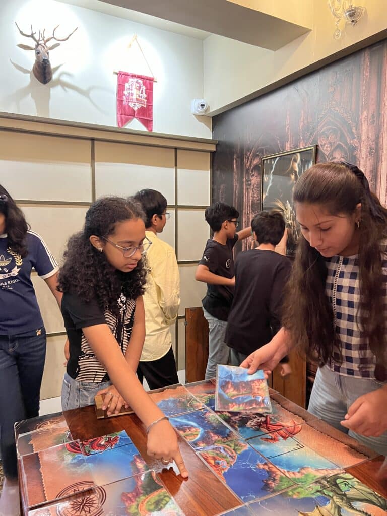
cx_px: 194
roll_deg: -0.1
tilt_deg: -4.4
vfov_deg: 67.3
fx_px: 388
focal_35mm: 26
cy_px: 258
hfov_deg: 53.1
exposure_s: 1/33
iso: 500
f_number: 1.5
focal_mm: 5.7
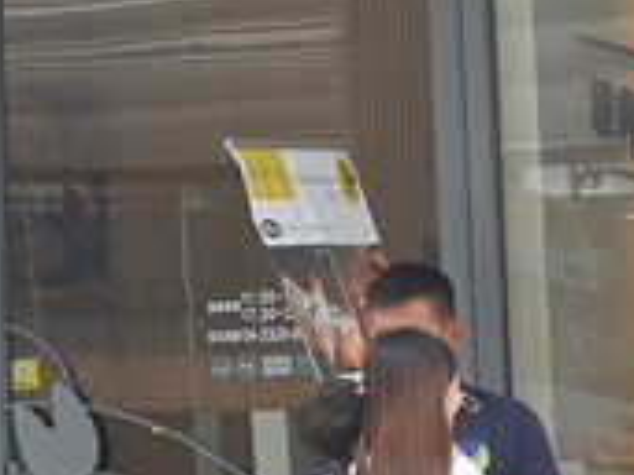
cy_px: -69
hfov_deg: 9.0
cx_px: -530
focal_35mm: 211
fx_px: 3862
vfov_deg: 7.0
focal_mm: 15
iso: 200
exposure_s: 1/200
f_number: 2.5
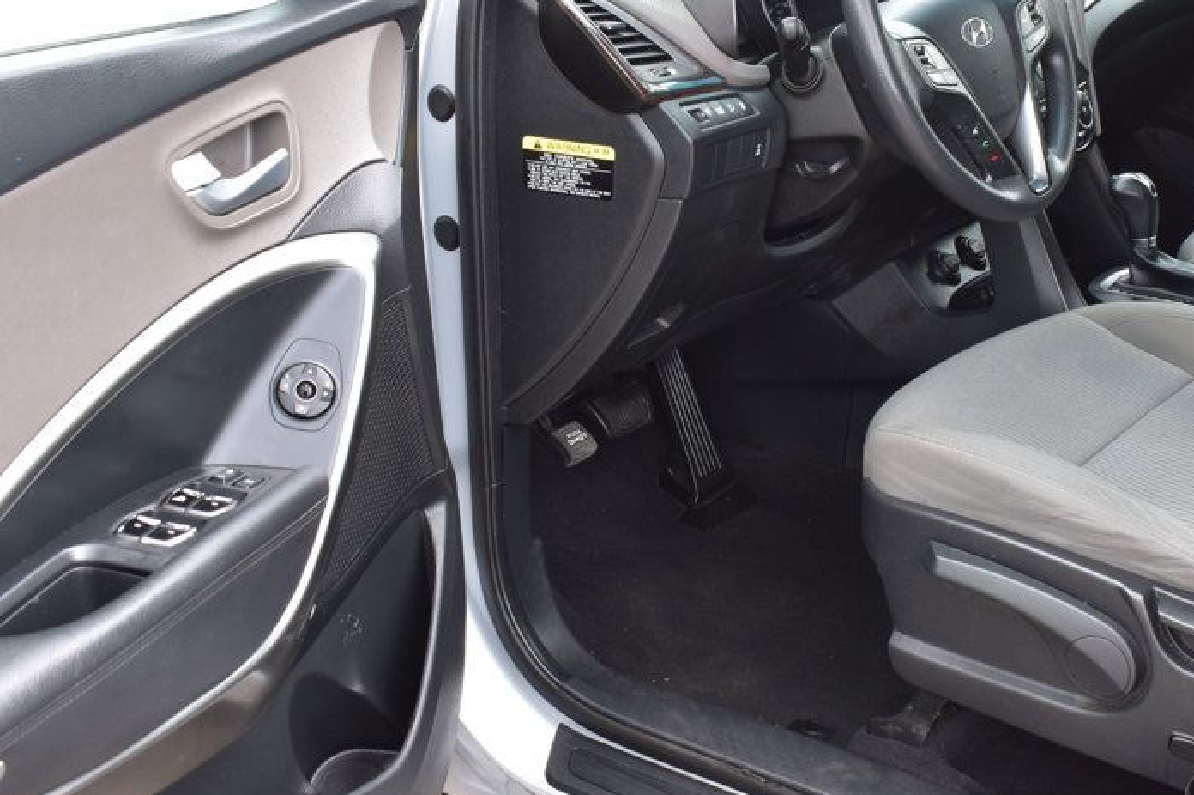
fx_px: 1757
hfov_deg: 37.2
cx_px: 794
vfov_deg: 25.5
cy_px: 335
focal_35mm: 53
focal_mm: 24
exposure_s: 1/60
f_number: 8
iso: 400
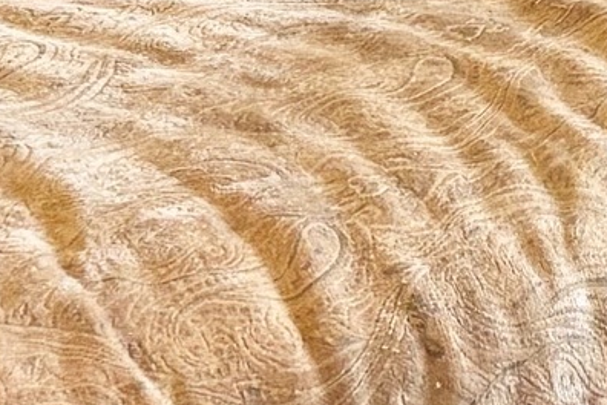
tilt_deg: -5.3
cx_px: 1257
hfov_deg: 9.1
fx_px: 3541
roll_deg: -0.4
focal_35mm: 210
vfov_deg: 6.1
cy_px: -775
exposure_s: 1/120
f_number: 1.6
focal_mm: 5.96
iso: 80
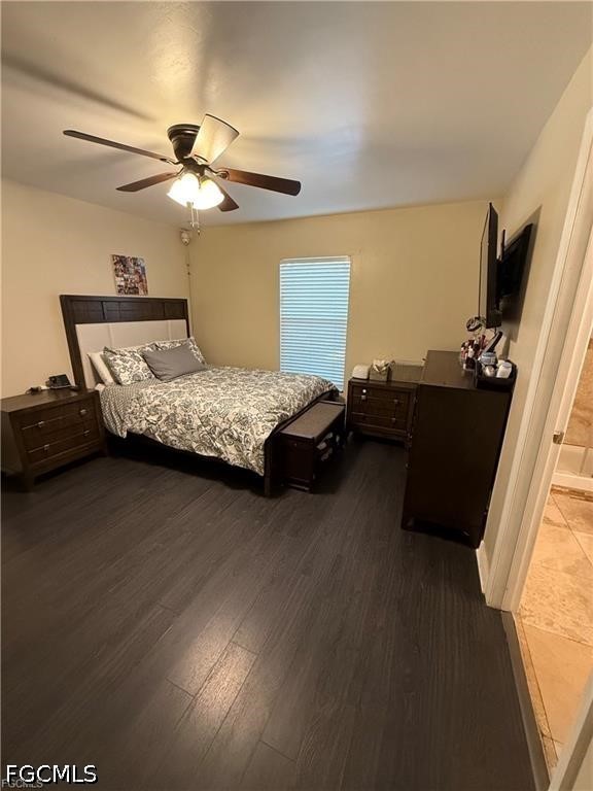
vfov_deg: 102.1
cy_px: 396
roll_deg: -0.8
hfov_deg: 85.7
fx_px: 320
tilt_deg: -15.8
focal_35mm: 14
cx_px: 296
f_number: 2.2
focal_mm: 2.22
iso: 640
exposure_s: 1/60
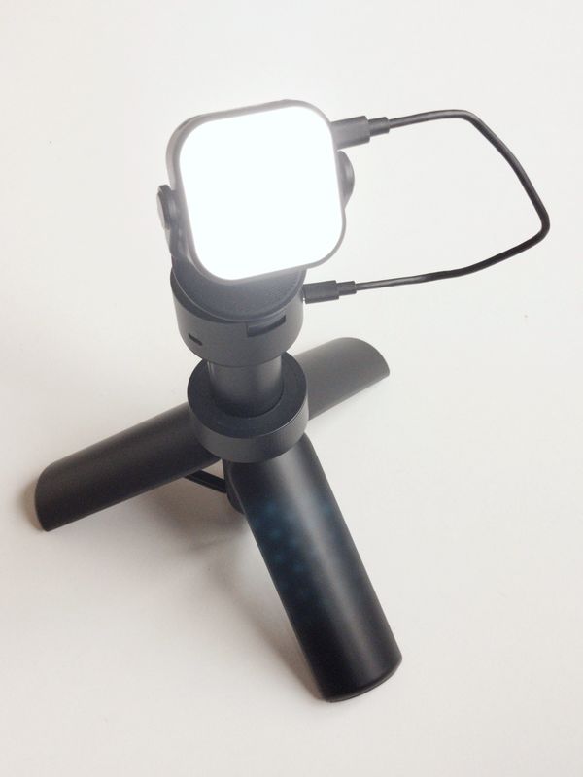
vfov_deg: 69.4
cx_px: 292
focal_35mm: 25
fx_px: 561
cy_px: 388
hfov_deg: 54.9
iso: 198
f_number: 1.73
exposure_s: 1/20
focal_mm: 4.38
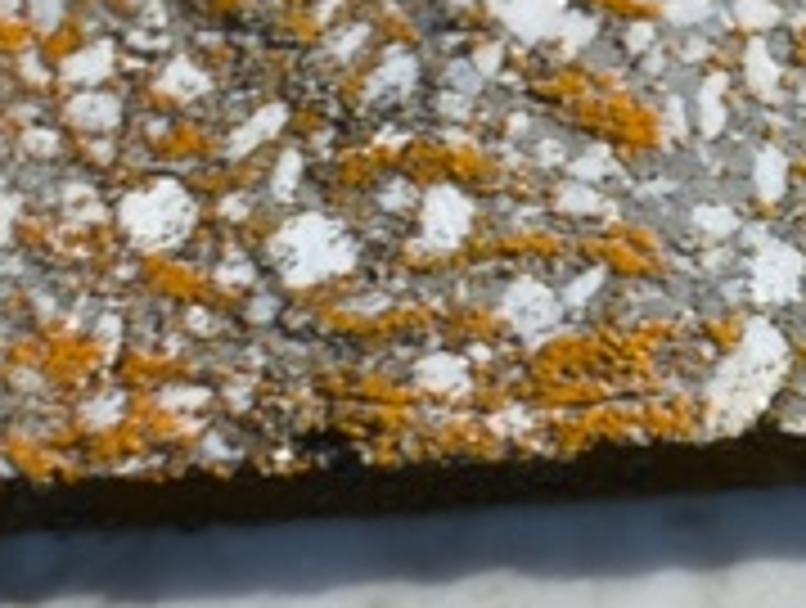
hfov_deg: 8.9
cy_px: 1338
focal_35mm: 223
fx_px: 5203
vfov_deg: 6.4
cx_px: 299
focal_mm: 4.71
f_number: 1.7
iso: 50
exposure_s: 1/791
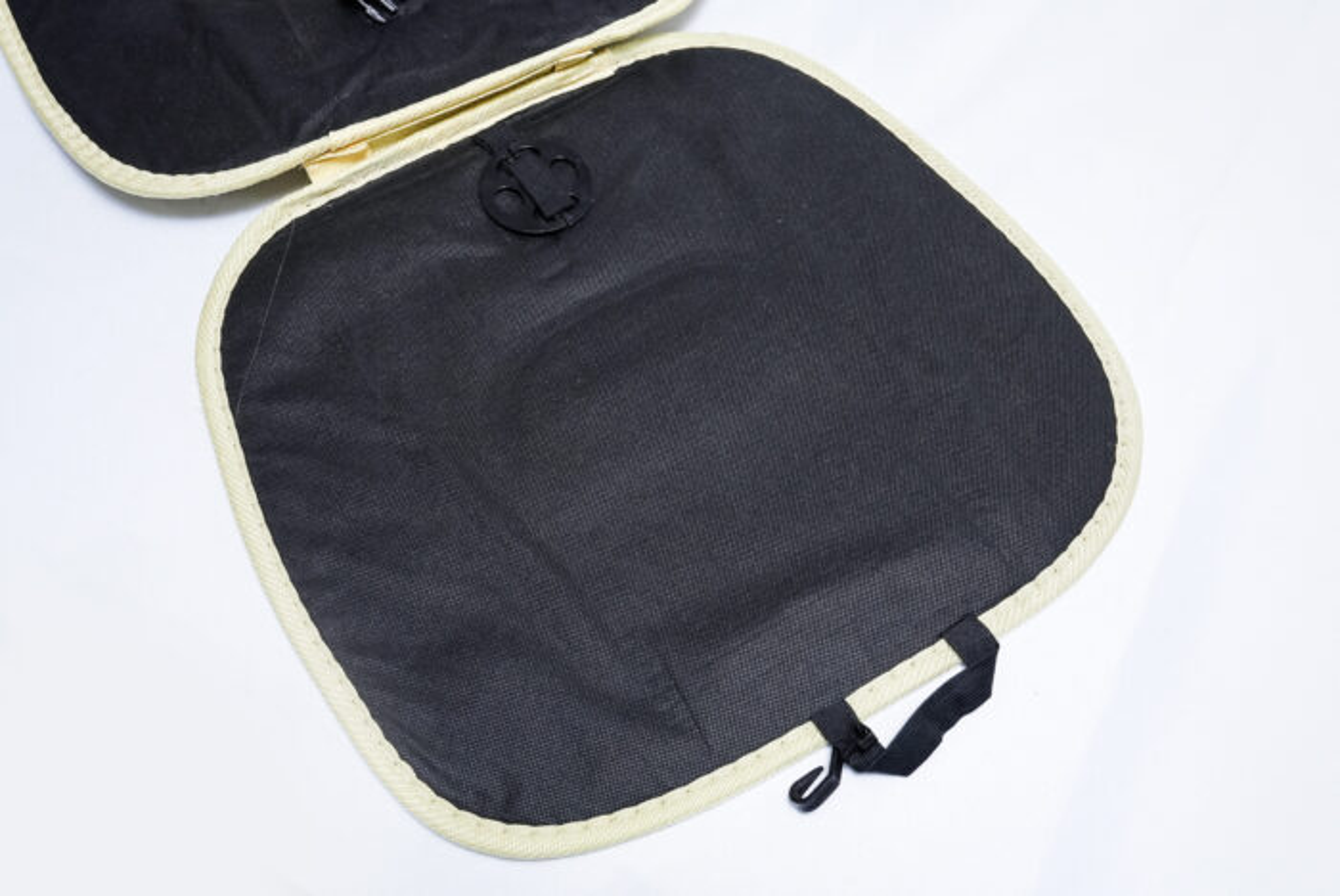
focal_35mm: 34
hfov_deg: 55.8
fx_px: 1267
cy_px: 448
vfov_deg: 39.0
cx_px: 670
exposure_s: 1/160
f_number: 9
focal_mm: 34
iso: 3200
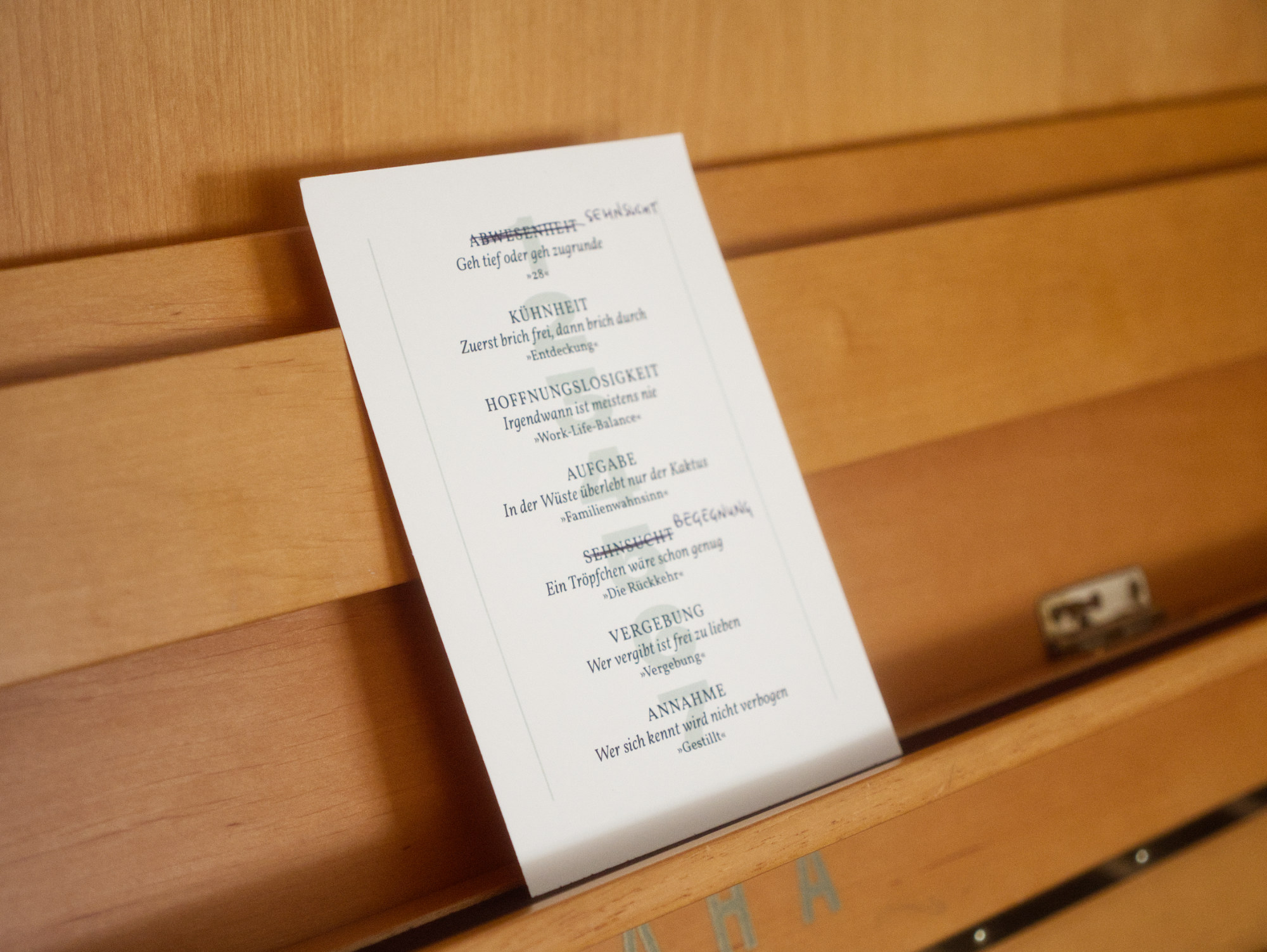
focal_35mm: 62
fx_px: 2270
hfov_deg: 31.2
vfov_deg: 23.7
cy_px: 476
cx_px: 634
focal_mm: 31
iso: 400
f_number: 2.8
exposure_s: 1/80
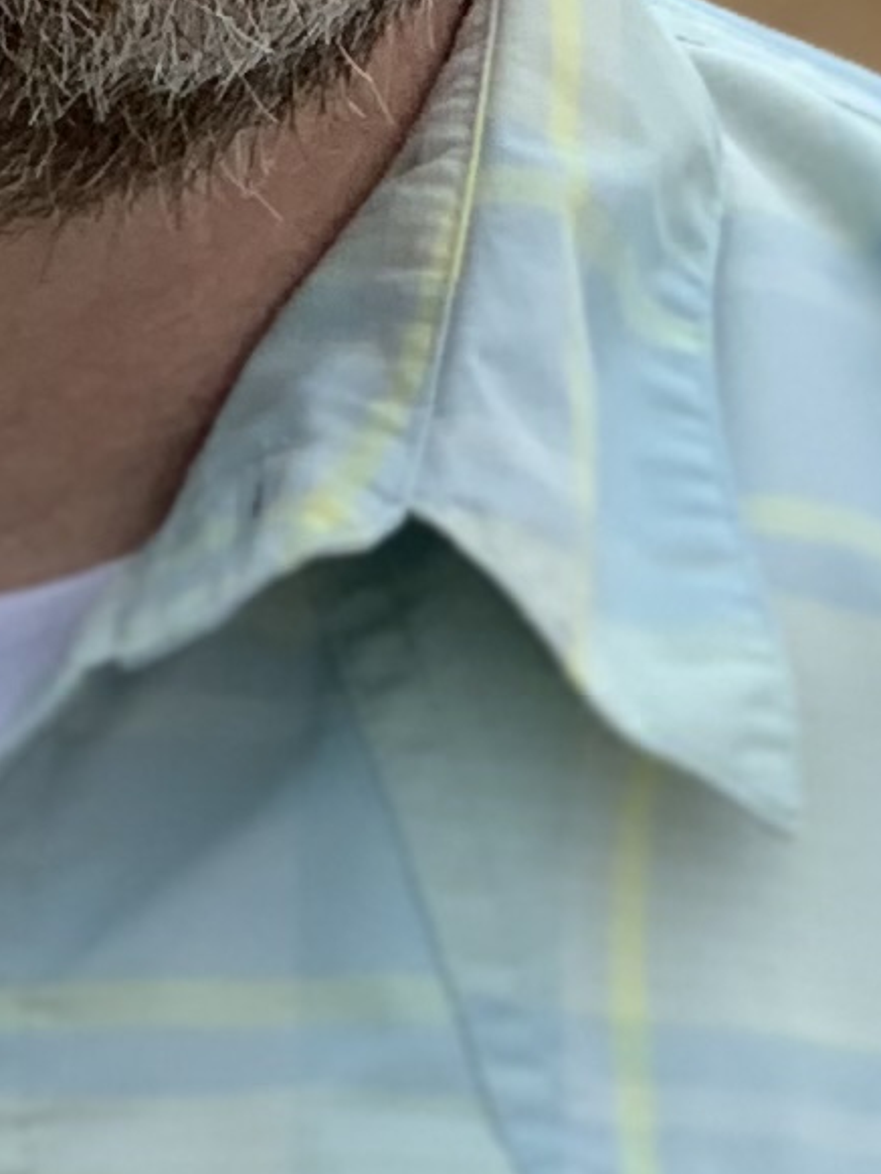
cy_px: -1439
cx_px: -346
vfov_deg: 5.3
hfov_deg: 4.1
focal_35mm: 361
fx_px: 12246
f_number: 2.4
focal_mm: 6
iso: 16
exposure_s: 1/335
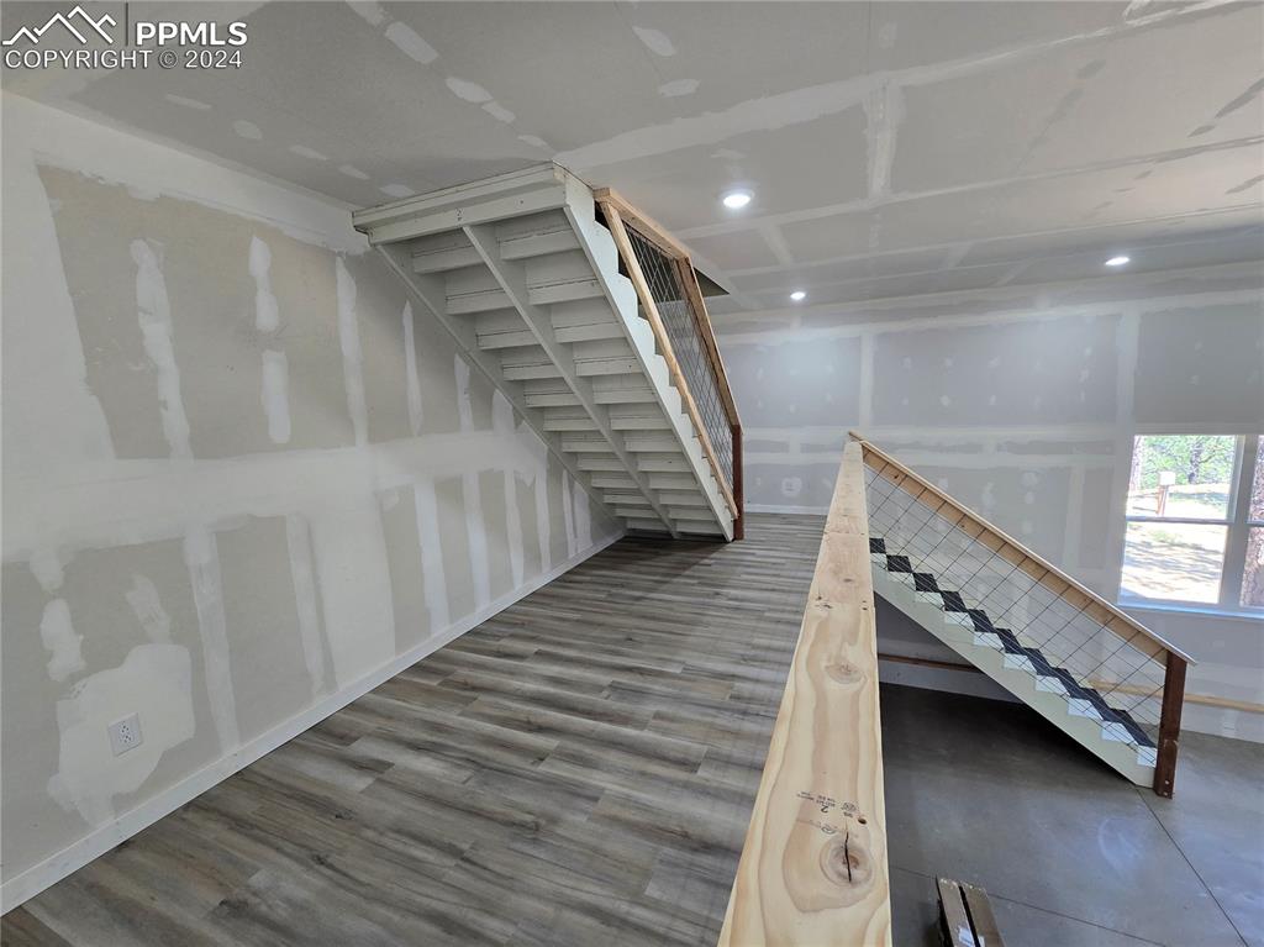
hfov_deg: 106.2
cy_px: 474
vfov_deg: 89.9
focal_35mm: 13
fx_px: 474
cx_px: 632
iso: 160
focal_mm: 2.2
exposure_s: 1/60
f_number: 2.2
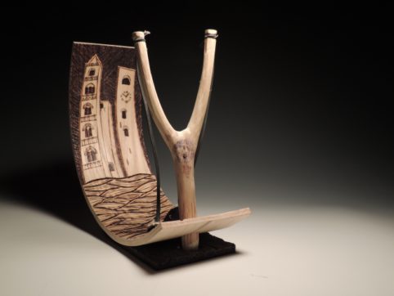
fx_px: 399
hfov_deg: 52.6
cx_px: 197
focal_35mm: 35
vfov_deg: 40.7
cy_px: 148
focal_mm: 6.2
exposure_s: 1/20
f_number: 3.3
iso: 100
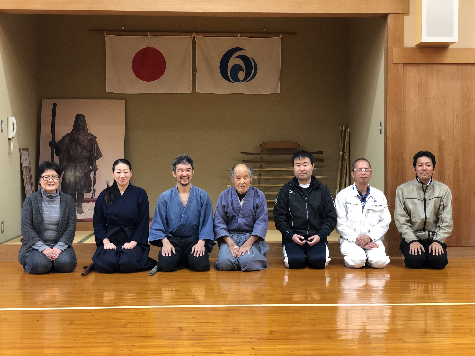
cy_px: 178
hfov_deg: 36.8
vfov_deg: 28.0
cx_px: 238
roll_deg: -0.1
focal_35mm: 52
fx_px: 714
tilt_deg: -0.6
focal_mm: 6
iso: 125
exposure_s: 1/24
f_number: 2.4
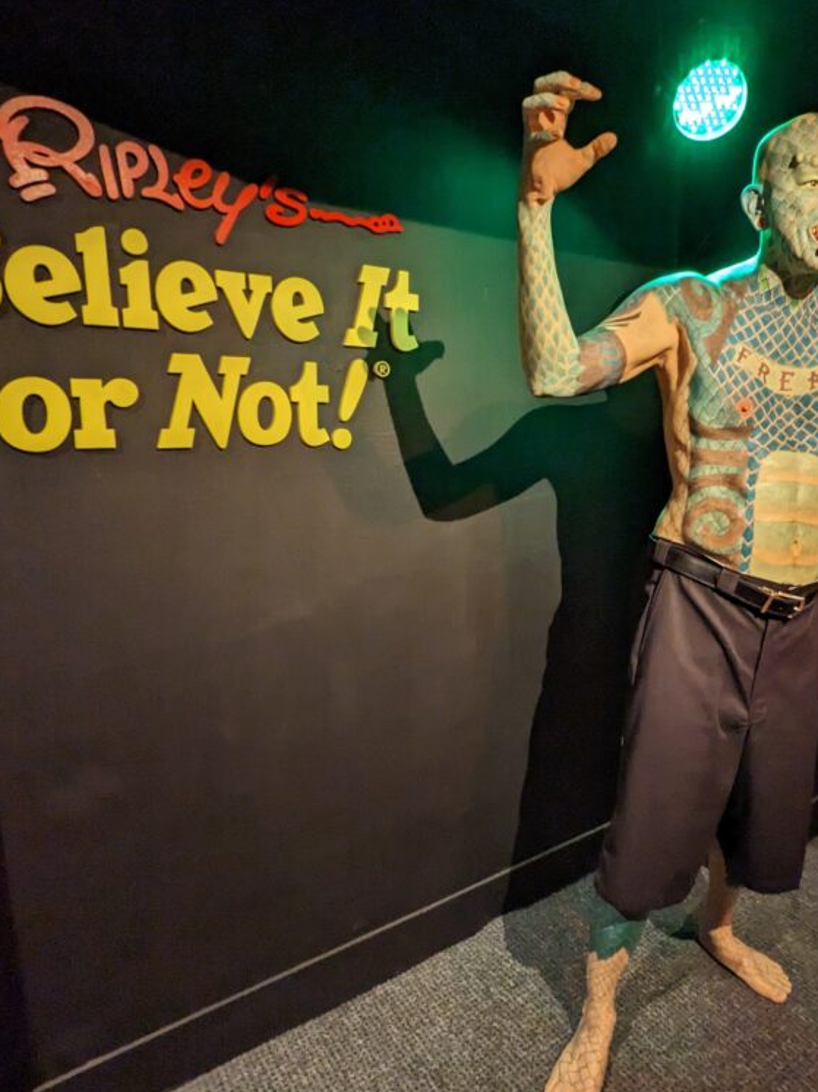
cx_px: 546
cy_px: 538
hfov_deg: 59.6
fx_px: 694
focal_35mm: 22
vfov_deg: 76.4
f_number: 2.2
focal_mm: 2.35
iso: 519
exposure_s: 1/23.8
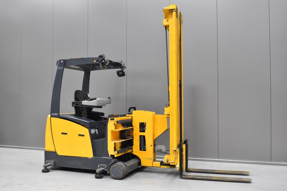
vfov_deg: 36.9
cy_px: 96
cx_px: 144
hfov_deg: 53.1
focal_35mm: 36
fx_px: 287
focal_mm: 24
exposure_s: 1/40
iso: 1600
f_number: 5.6
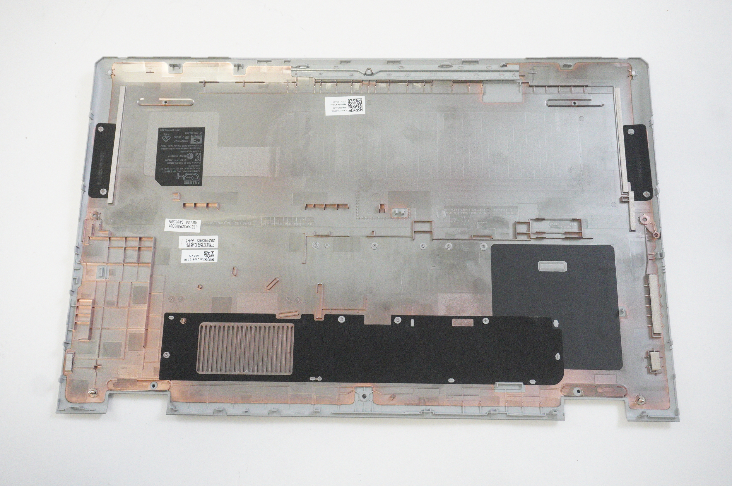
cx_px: 366
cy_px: 243
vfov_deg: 38.3
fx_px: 701
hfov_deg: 55.1
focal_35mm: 34
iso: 6400
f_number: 5.6
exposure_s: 1/250
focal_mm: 23
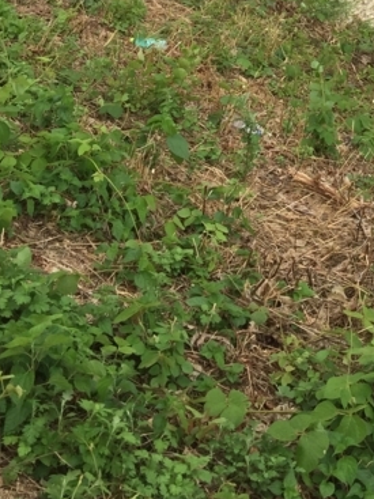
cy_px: -106
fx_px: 1168
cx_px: 403
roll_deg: -6.0
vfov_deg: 22.2
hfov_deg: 17.6
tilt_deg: -9.8
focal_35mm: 81
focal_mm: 4.15
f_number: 2.2
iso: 32
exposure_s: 1/434
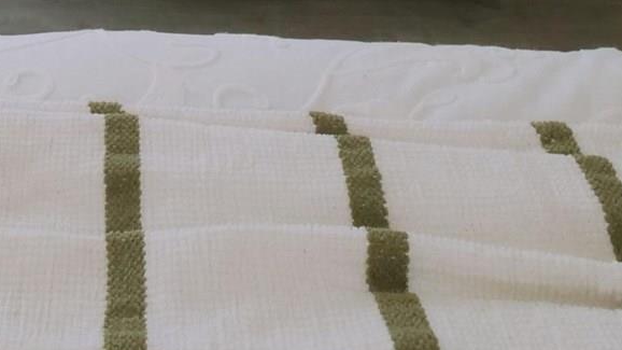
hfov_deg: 25.7
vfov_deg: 10.5
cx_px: 113
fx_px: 1336
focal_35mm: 81
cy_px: -708
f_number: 6.3
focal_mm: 7
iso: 800
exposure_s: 1/125
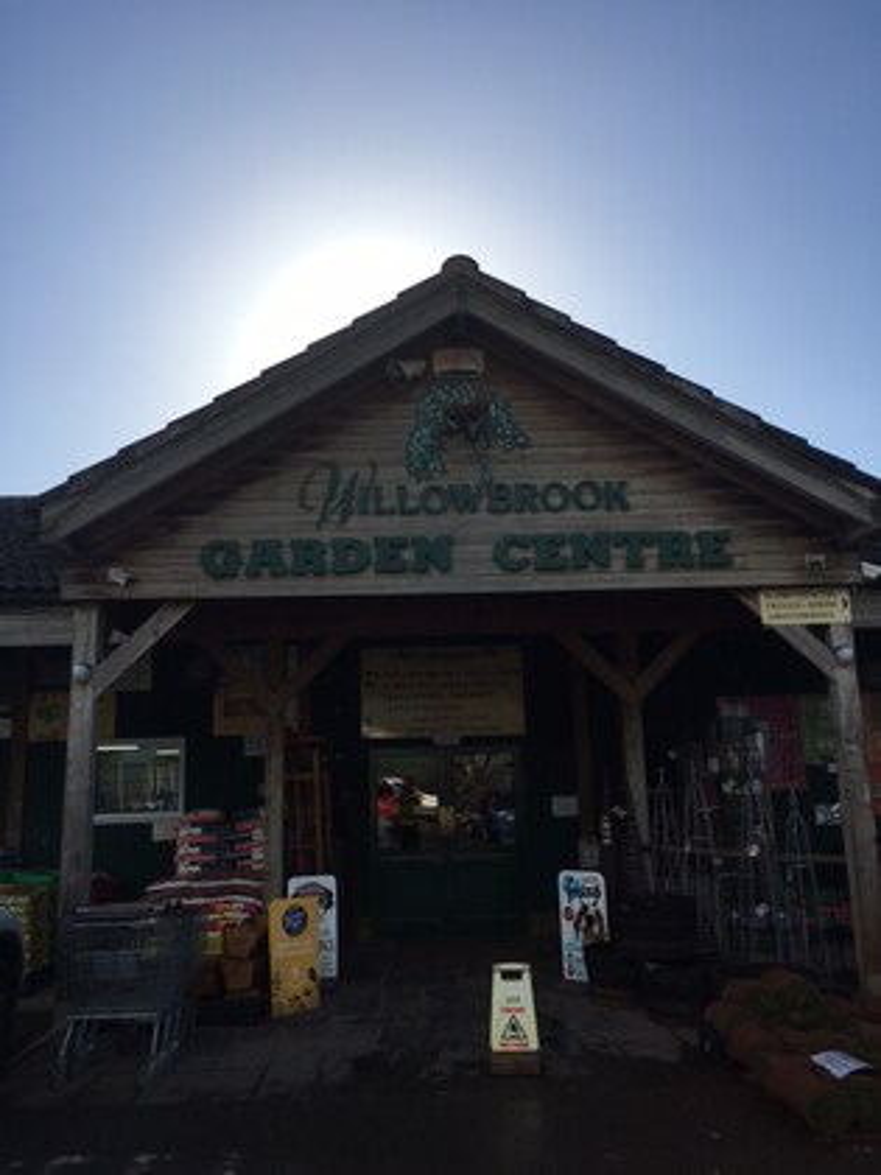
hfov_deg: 48.2
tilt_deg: +11.6
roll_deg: +1.6
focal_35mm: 29
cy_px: 588
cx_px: 440
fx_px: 984
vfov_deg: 61.7
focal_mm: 4.15
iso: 25
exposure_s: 1/1748
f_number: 2.2
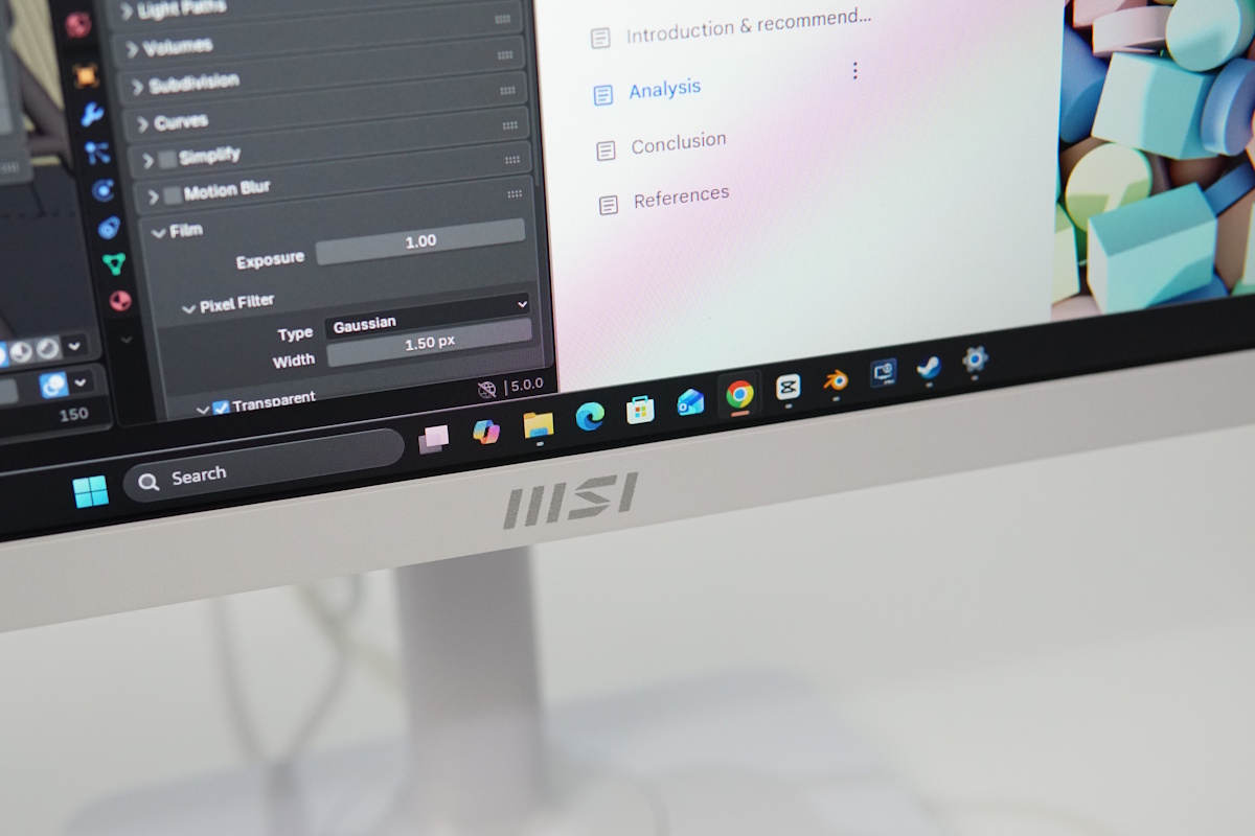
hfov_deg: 43.6
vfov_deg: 29.9
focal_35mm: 45
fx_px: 1569
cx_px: 628
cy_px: 418
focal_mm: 30
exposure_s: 1/320
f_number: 3.2
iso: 1250
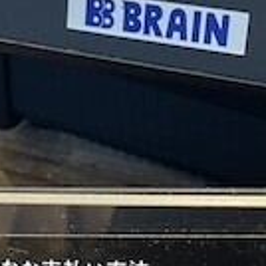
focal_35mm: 118
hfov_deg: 14.8
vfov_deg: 14.5
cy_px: 282
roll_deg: +4.6
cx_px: 95
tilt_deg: -40.4
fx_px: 1026
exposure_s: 1/60
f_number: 1.8
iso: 125
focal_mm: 3.99
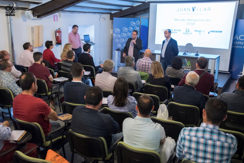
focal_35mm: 38
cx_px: 122
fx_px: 254
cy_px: 82
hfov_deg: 51.3
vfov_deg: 35.5
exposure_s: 1/40
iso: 2500
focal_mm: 25
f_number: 4
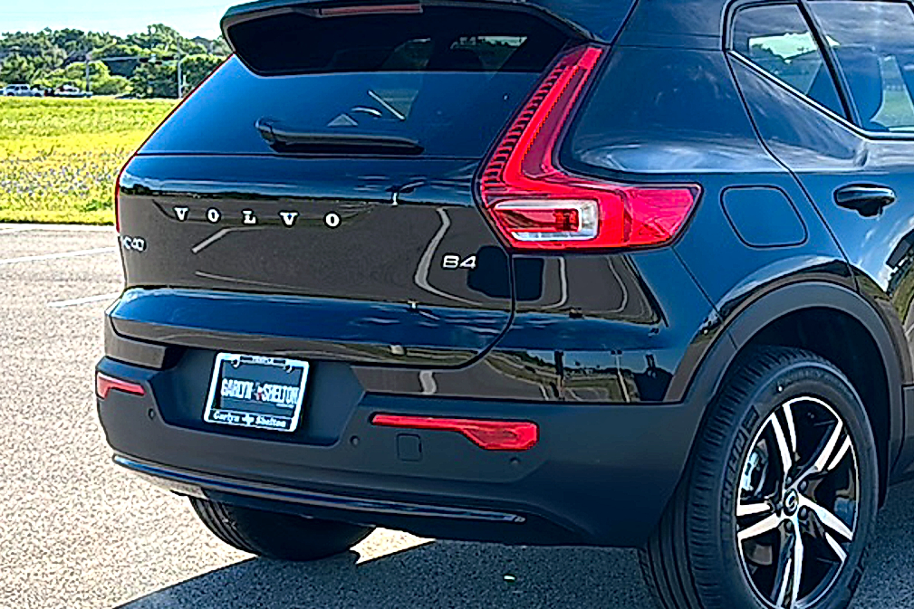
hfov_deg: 32.2
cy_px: 259
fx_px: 1549
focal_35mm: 61
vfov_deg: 22.2
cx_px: 696
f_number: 1.78
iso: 80
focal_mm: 6.86
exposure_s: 1/4587
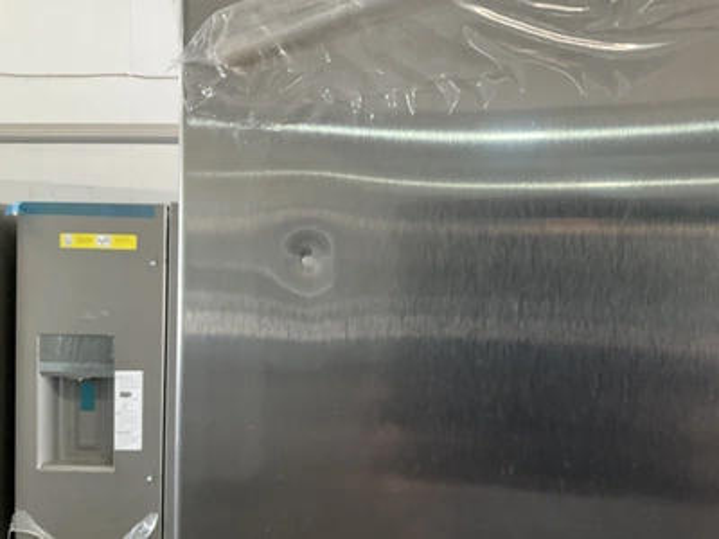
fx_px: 602
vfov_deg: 48.2
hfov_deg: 61.7
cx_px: 360
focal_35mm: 29
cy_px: 270
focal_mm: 3
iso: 125
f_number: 1.8
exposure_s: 1/60
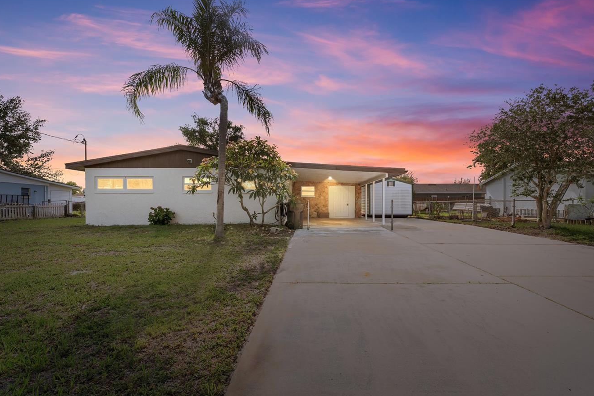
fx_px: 280
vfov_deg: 70.4
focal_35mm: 17
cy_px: 198
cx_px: 308
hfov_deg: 93.3
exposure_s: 1/125
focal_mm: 14
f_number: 10
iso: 100
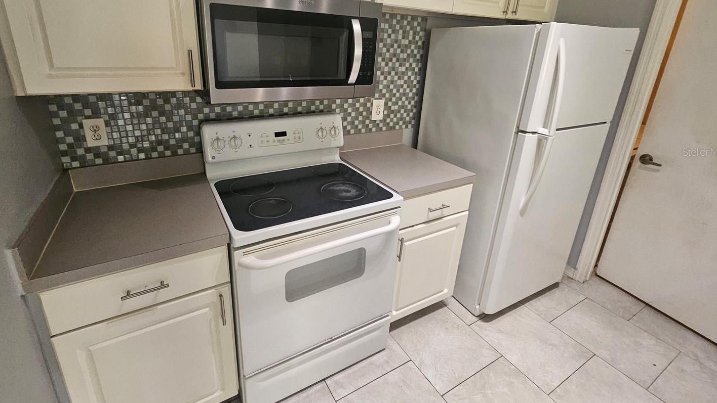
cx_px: 325
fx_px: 304
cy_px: 152
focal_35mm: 16
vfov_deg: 66.1
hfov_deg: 99.1
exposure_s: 1/60
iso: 320
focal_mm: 1.7
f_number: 2.2
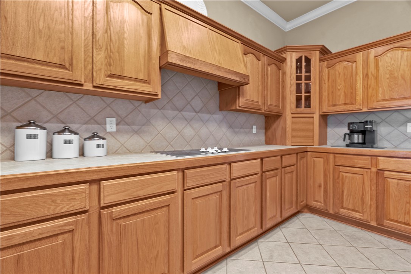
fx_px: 183
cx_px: 206
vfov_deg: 73.7
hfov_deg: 96.7
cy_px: 137
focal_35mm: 16
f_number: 8
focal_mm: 16
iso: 80
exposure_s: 1.6
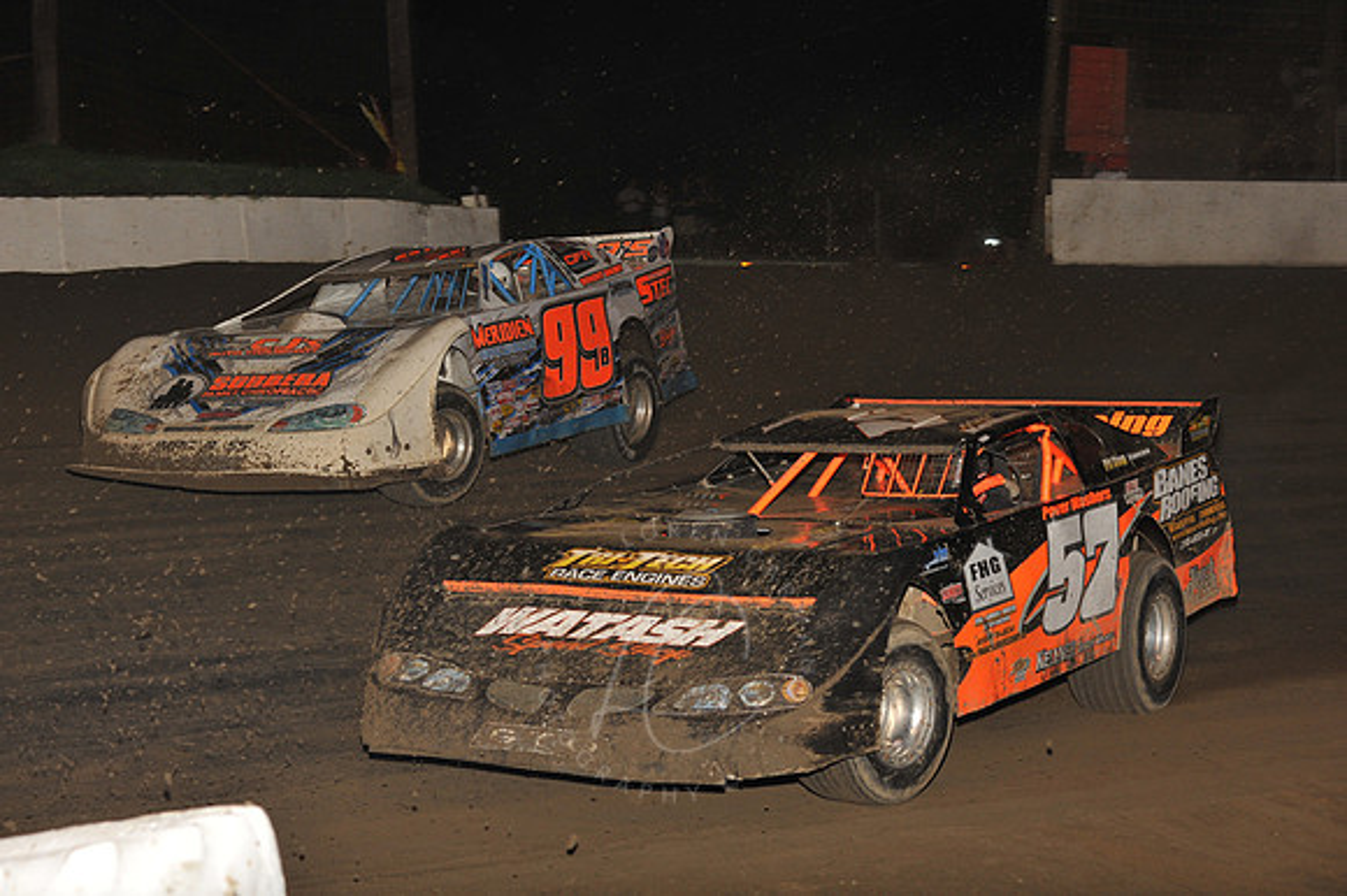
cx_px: 674
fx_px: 3739
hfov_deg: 20.4
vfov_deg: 13.7
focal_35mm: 100
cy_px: 448
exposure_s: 1/320
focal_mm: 100
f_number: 6.3
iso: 1000
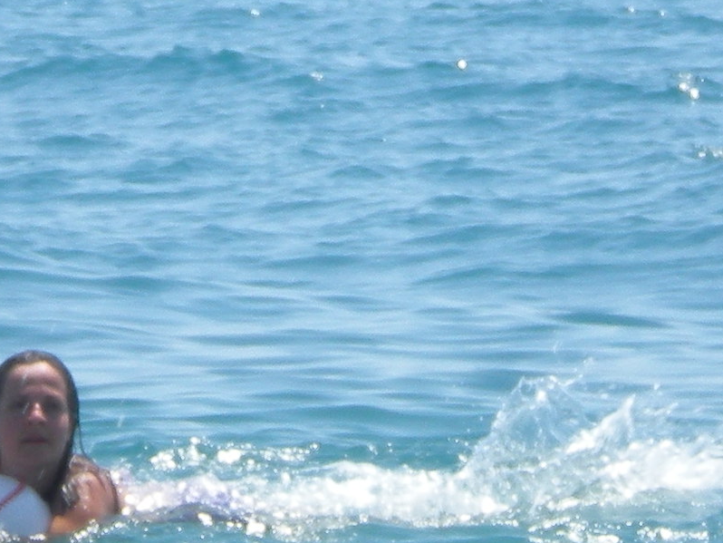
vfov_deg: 3.2
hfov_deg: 4.3
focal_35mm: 466
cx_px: 236
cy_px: 229
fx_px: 9736
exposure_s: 1/160
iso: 64
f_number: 8.5
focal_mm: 18.9
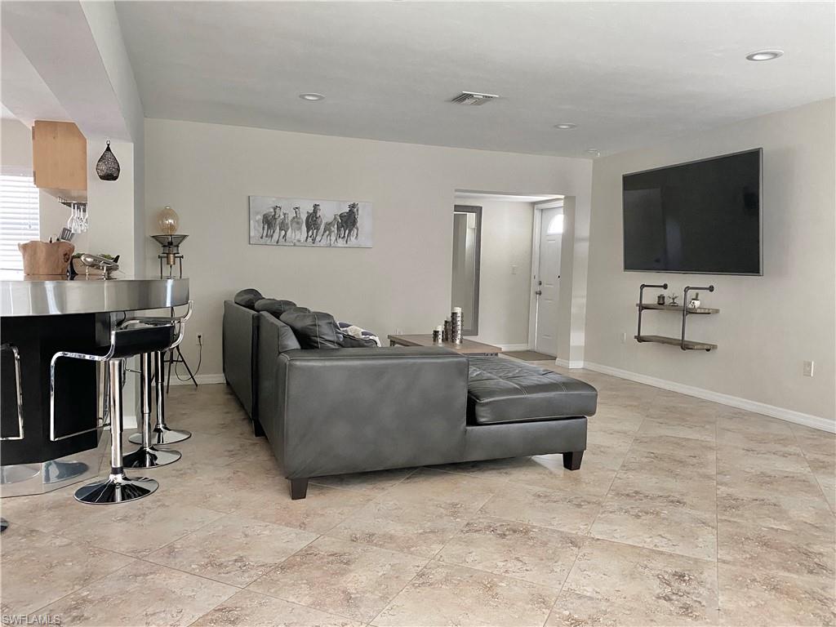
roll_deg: -1.9
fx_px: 628
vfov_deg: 53.1
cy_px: 314
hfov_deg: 67.3
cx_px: 418
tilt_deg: -3.6
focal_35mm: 26
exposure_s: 1/60
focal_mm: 4.25
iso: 400
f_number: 1.8
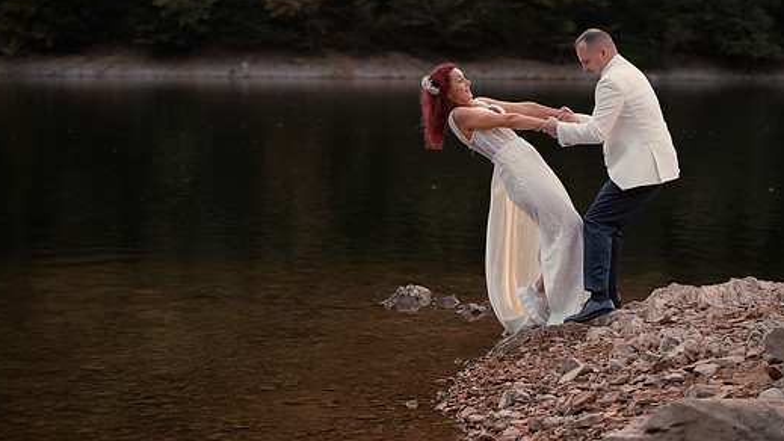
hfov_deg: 22.0
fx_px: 2017
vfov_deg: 12.5
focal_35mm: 97
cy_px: 179
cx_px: 397
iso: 640
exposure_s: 1/1000
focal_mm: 80
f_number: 3.2
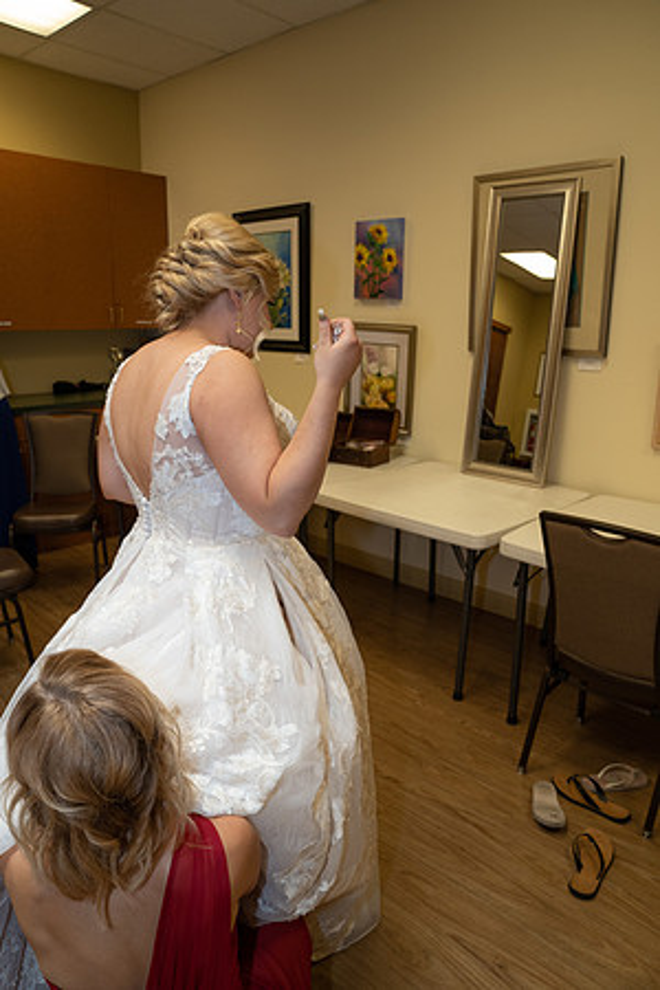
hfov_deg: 53.1
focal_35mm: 24
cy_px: 495
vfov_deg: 73.7
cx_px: 330
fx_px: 660
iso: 2000
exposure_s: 1/200
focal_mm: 24
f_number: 5
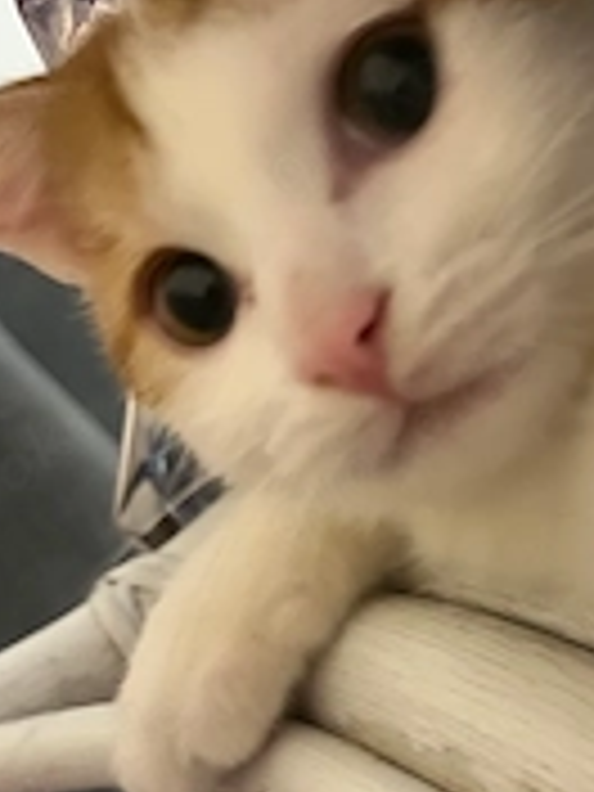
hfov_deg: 24.3
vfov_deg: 32.6
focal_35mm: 59
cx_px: 495
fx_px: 1350
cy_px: 490
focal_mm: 5.1
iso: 400
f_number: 1.6
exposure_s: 1/33
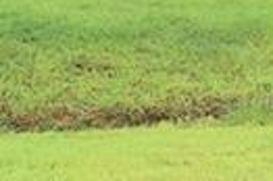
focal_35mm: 117
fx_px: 886
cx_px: 367
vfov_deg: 11.1
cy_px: -108
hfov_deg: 16.4
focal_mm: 10
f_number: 8
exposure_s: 1/250
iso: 280
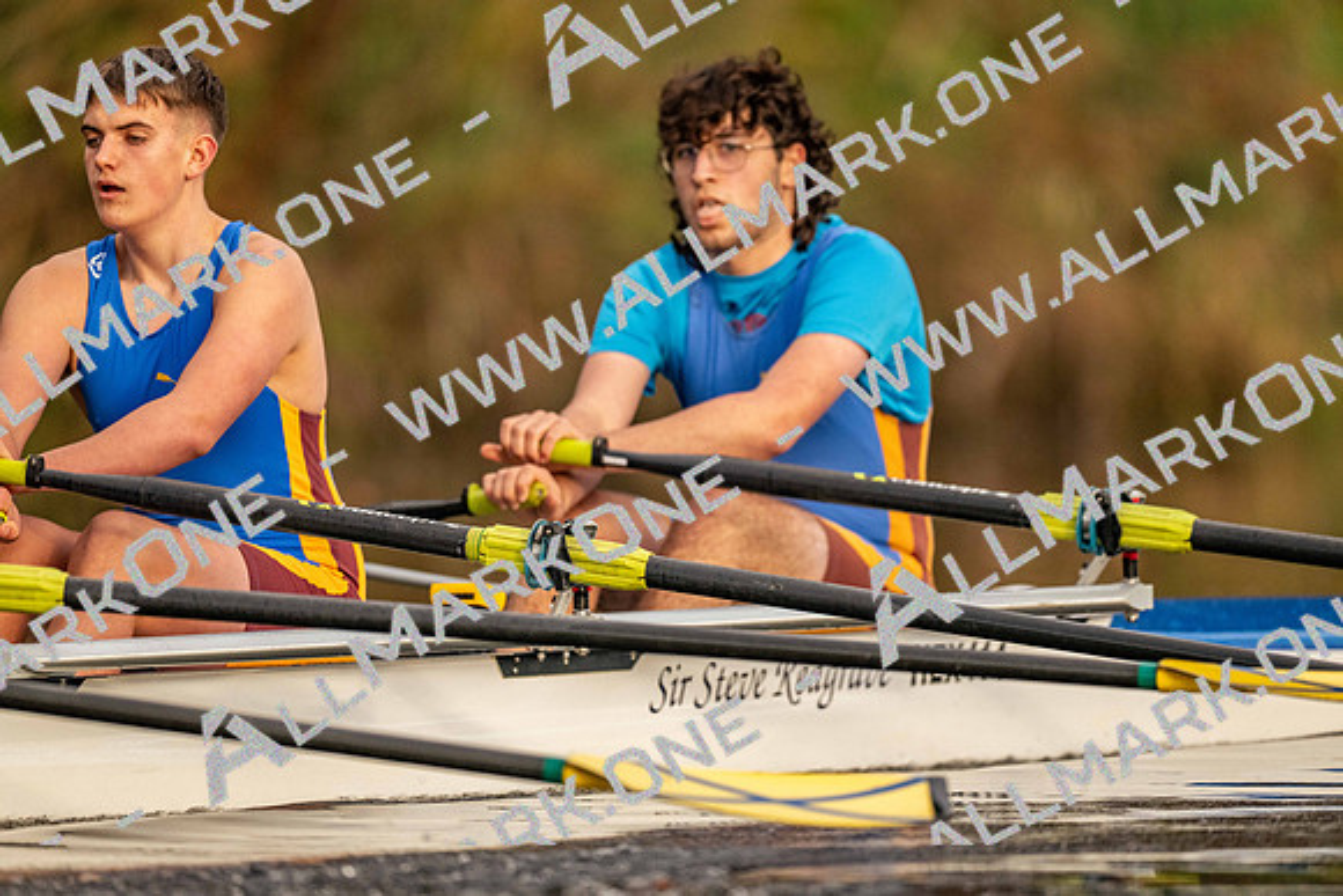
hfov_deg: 3.4
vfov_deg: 2.3
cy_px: 448
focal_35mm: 600
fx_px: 22388
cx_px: 672
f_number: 4
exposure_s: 1/2500
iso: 1800
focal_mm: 600
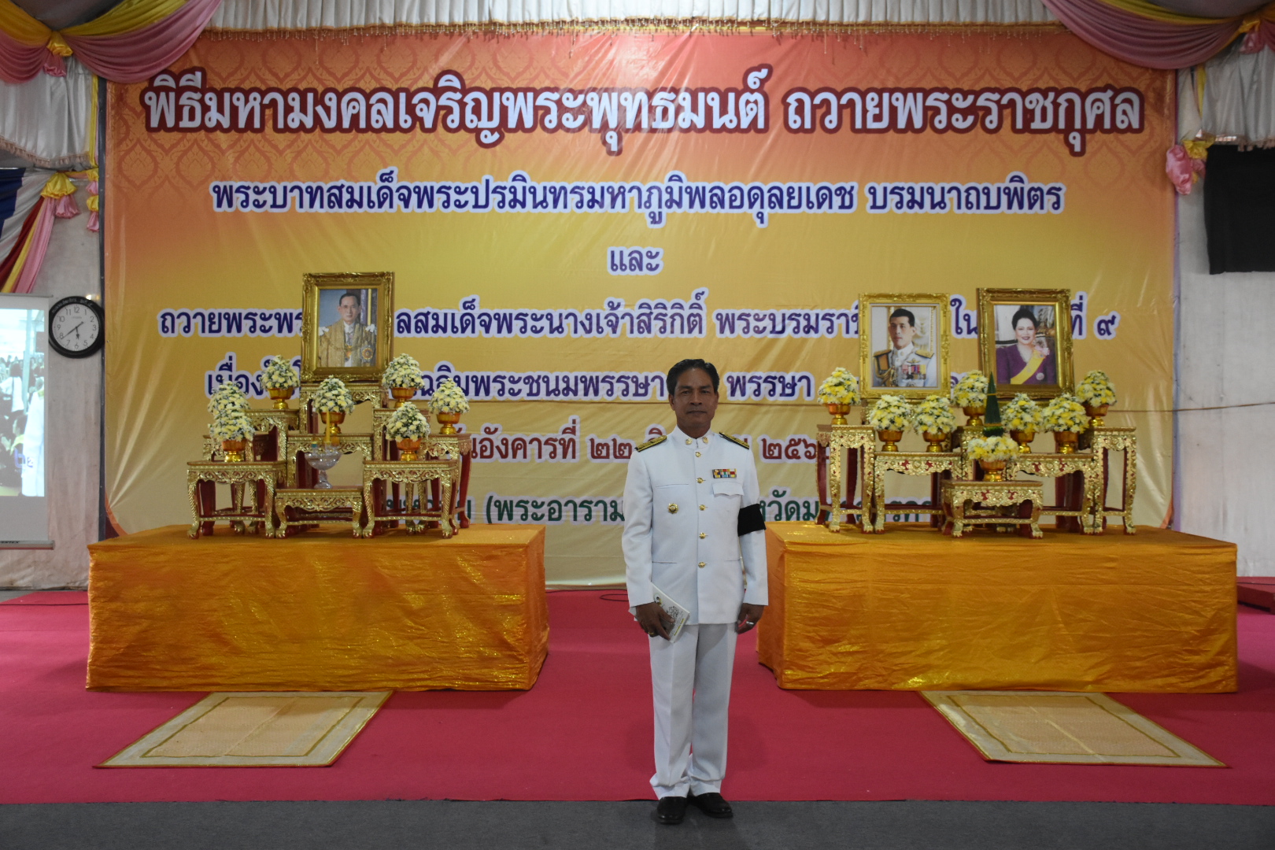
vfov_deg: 38.4
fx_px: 1222
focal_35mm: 34
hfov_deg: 55.1
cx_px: 638
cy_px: 425
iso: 2200
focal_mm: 23
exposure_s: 1/60
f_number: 3.8
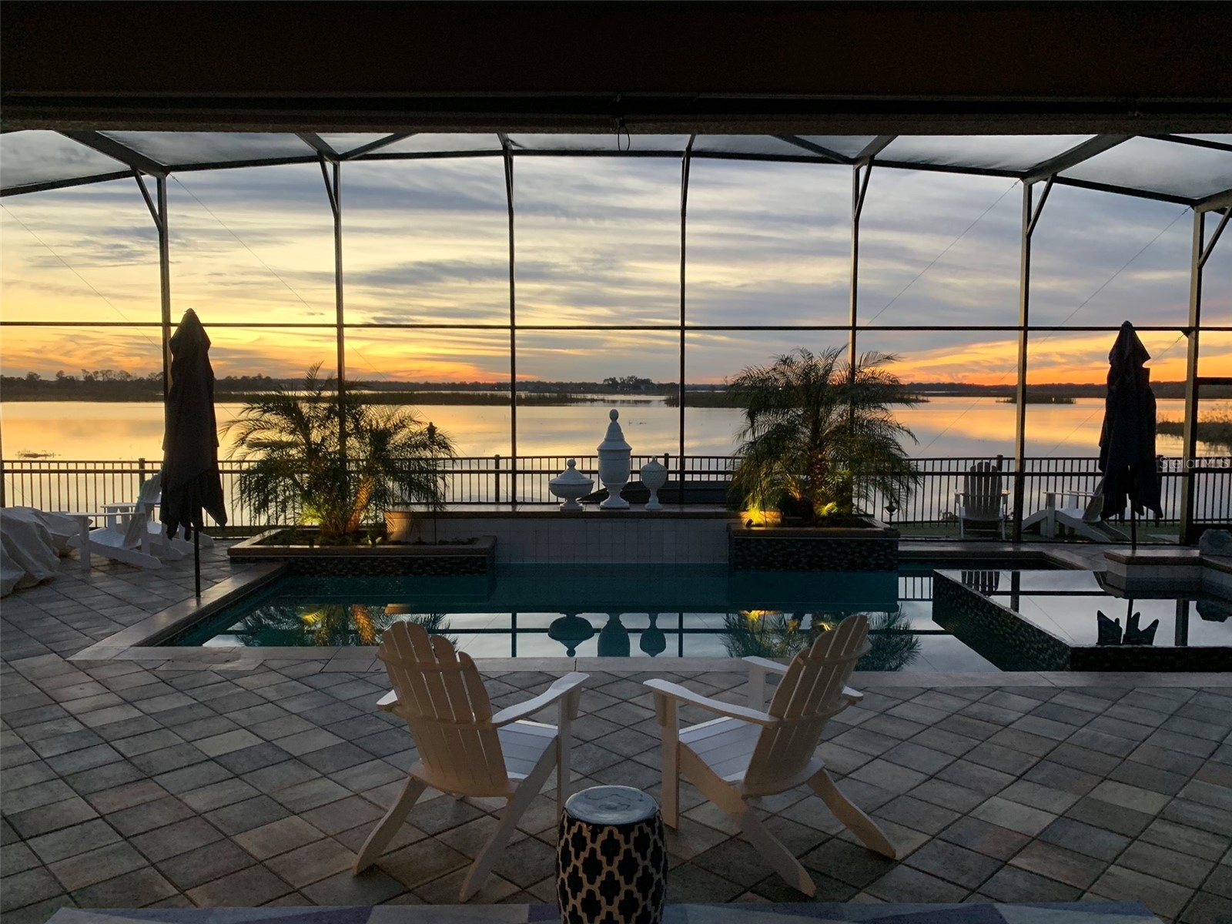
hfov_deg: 67.3
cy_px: 462
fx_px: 925
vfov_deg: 53.1
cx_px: 616
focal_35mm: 26
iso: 250
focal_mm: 4.25
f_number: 1.8
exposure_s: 1/60
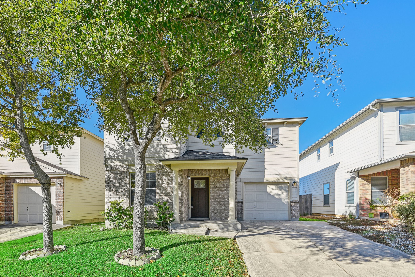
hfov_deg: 90.0
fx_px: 208
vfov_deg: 67.4
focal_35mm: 18
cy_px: 138
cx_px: 208
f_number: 8
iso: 400
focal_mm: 18
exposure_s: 1/320
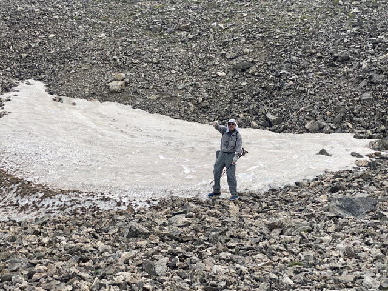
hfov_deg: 36.8
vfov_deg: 28.0
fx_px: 583
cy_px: 146
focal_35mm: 52
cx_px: 194
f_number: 2
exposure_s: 1/813
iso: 20
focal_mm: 6
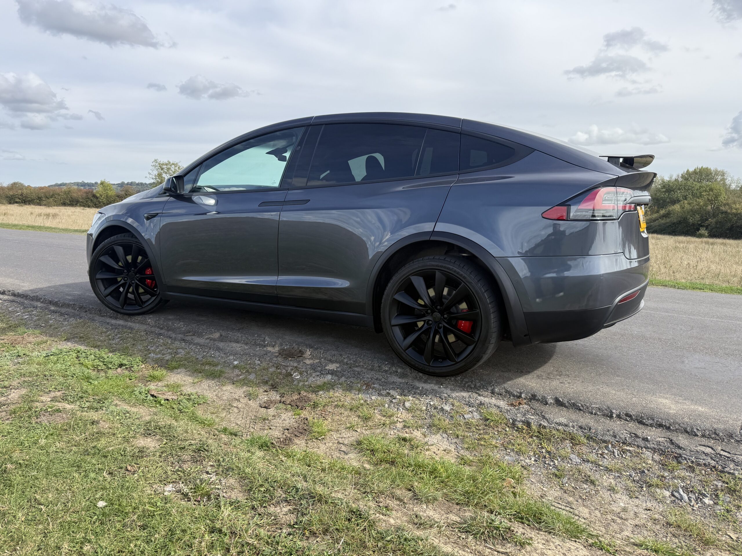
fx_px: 514
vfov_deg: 56.8
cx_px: 371
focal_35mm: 24
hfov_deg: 71.6
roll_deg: +0.3
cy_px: 278
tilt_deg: -5.9
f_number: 1.78
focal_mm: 6.76
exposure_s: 1/2370
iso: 80
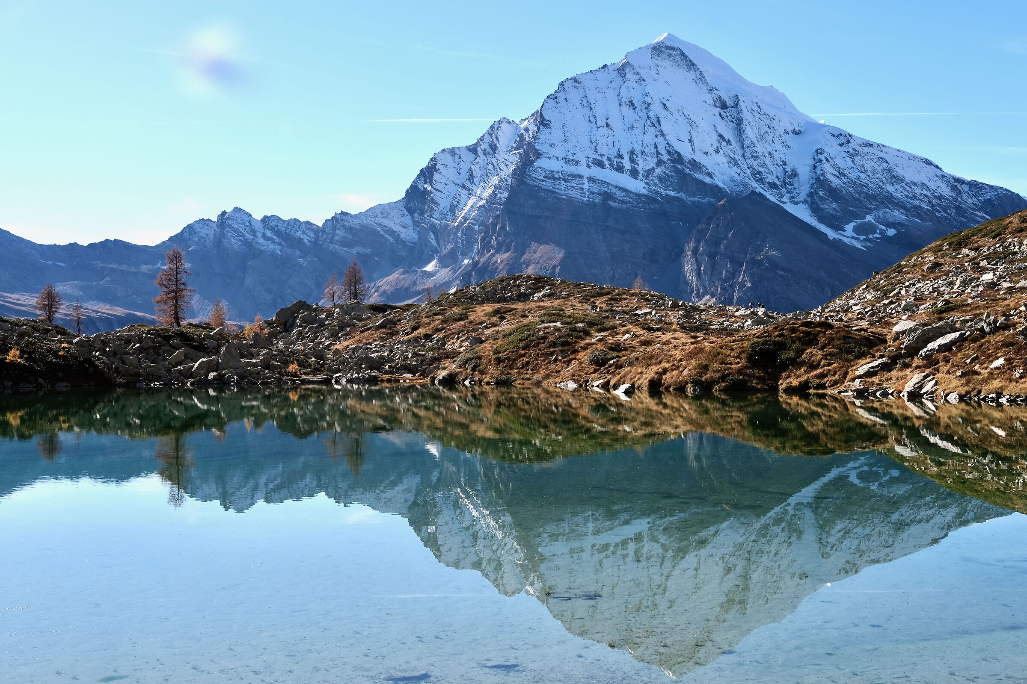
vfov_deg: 31.9
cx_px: 514
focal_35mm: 42
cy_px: 342
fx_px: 1198
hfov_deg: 46.4
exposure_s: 1/150
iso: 160
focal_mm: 27.9
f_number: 10
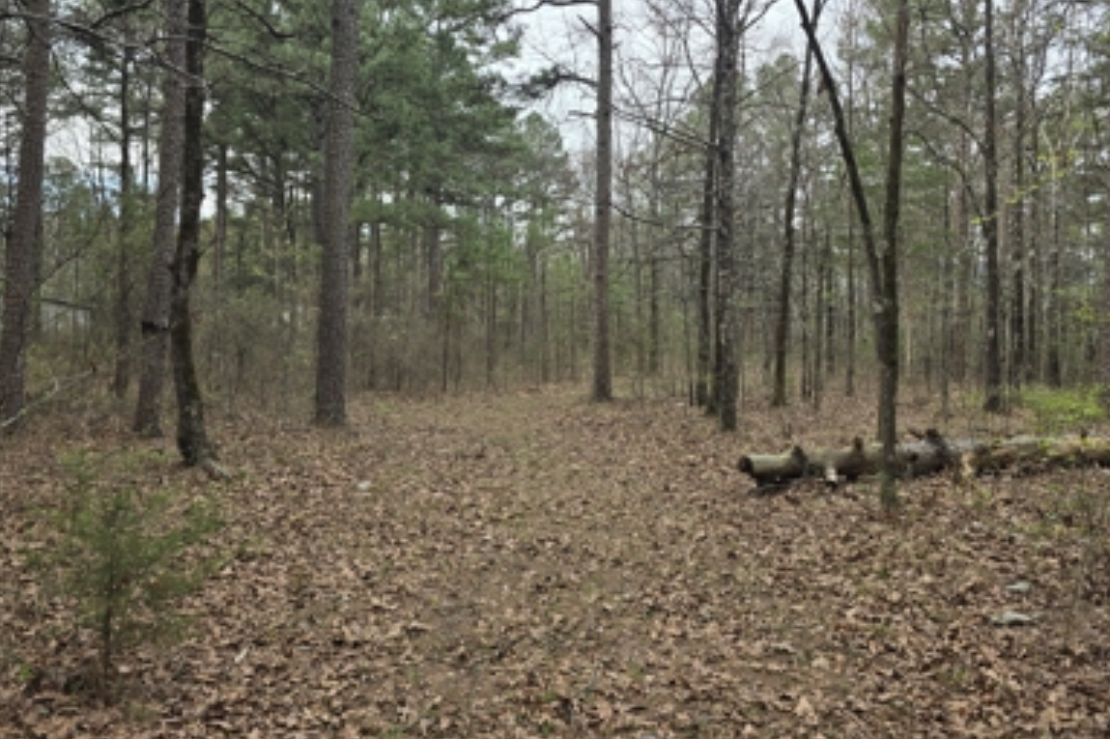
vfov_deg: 51.2
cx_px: 574
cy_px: 333
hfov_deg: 71.5
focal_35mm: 25
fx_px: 770
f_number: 1.7
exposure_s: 1/180
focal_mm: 6.3
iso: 12
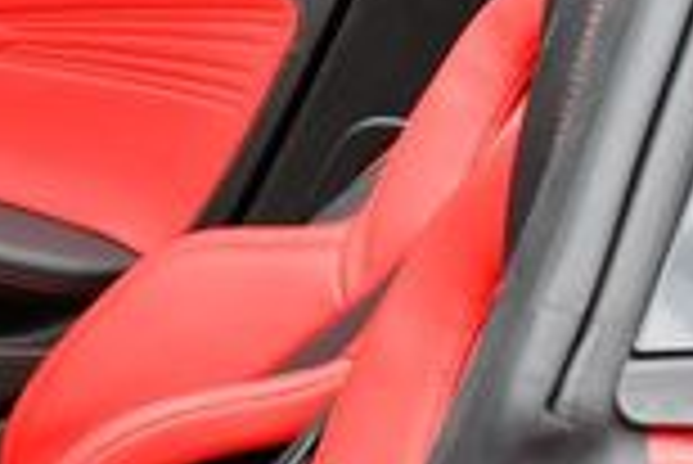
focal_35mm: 150
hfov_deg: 12.3
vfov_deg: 9.0
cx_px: -621
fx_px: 2890
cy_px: 568
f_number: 5.6
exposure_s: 1/250
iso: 220
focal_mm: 18
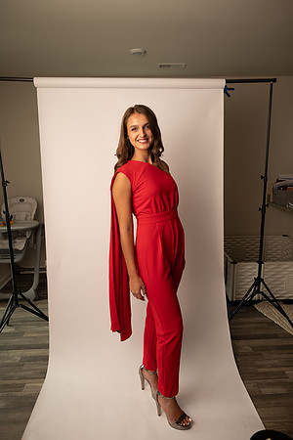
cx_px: 146
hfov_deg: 53.1
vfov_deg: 73.7
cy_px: 220
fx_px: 293
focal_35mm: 24
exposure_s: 1/160
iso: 100
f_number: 3.2
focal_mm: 24
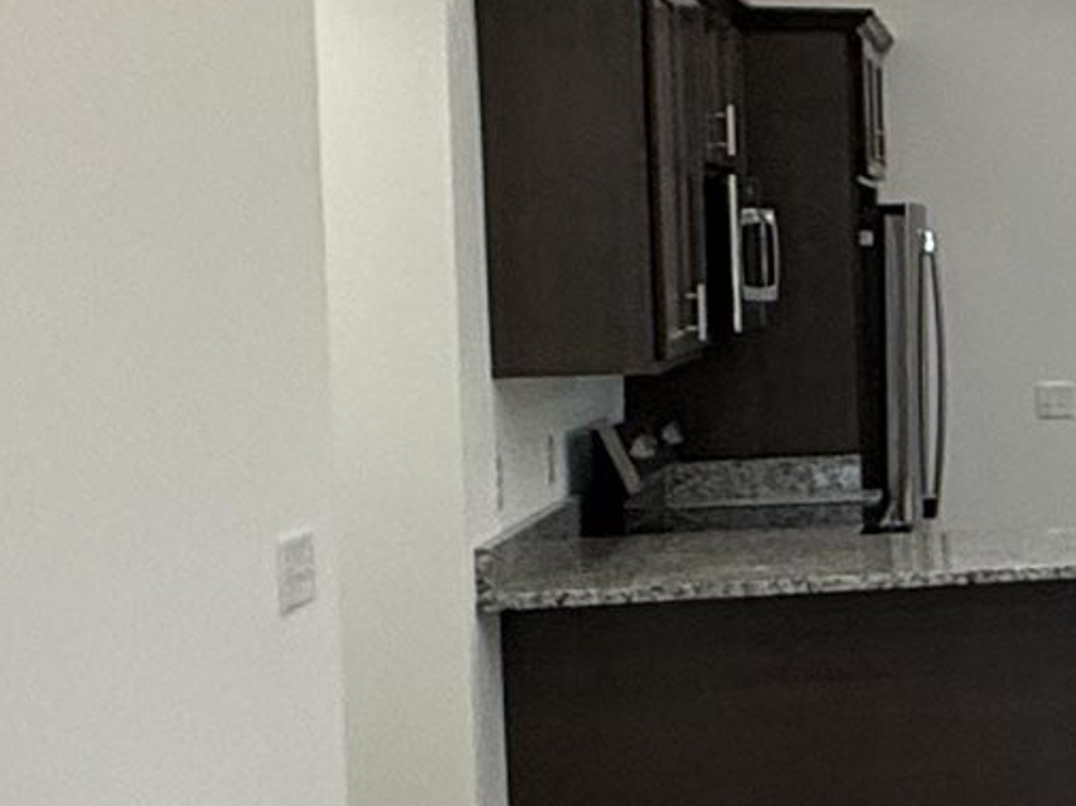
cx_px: 2205
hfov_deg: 16.7
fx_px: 2641
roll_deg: +0.7
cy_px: 345
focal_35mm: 85
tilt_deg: -1.8
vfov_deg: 17.3
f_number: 2.2
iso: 250
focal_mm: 2.22
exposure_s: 1/120
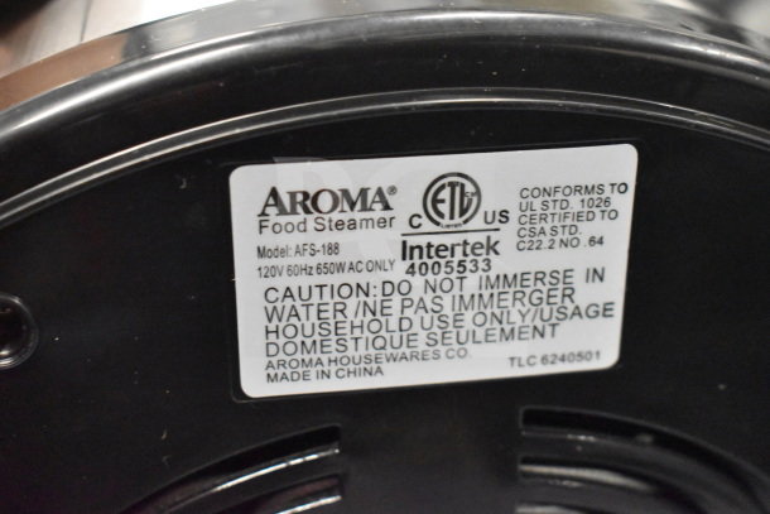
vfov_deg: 23.8
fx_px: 1219
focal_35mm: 57
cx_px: 385
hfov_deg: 35.0
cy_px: 257
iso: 12800
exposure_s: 1/60
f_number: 4.8
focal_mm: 38
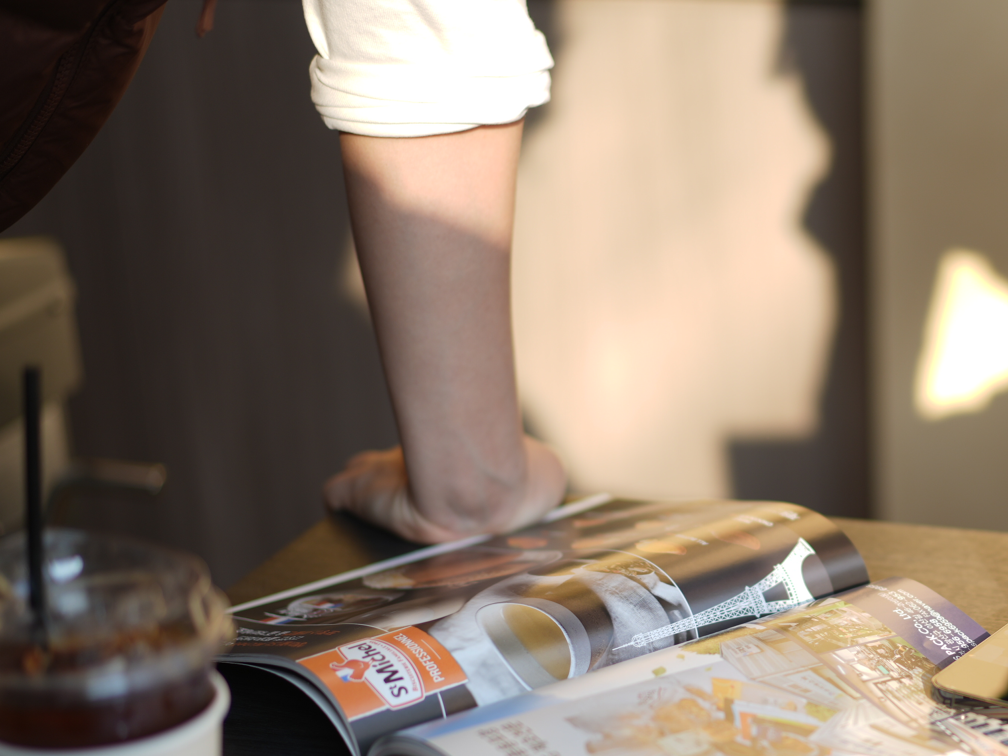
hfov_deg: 21.2
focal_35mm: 91
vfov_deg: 16.2
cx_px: 852
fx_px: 2650
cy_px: 560
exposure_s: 1/160
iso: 64
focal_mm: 55
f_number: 1.8
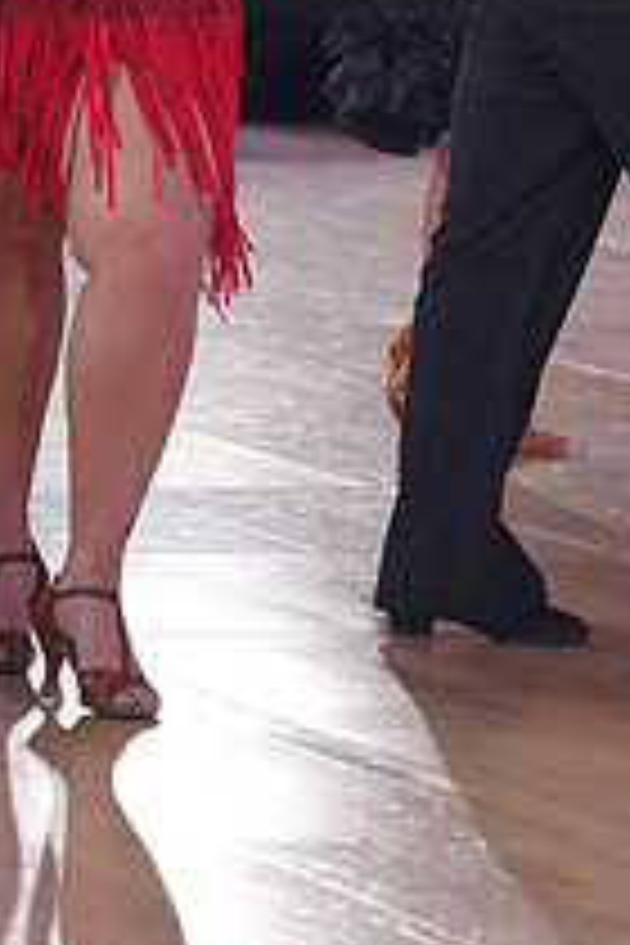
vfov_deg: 5.2
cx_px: 313
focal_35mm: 397
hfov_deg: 3.5
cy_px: -130
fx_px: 10420
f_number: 3.5
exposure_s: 1/500
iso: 2500
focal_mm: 96
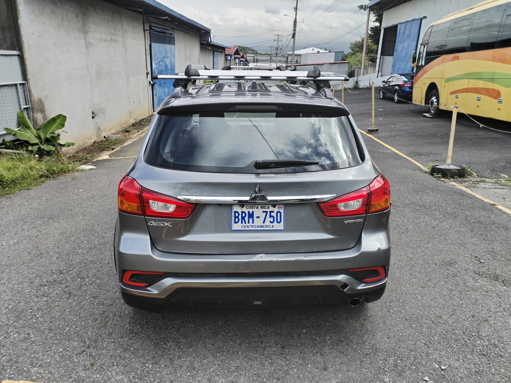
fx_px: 428
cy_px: 192
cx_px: 256
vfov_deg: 48.2
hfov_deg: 61.7
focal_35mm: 29
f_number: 1.8
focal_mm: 4.75
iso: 100
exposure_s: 1/720
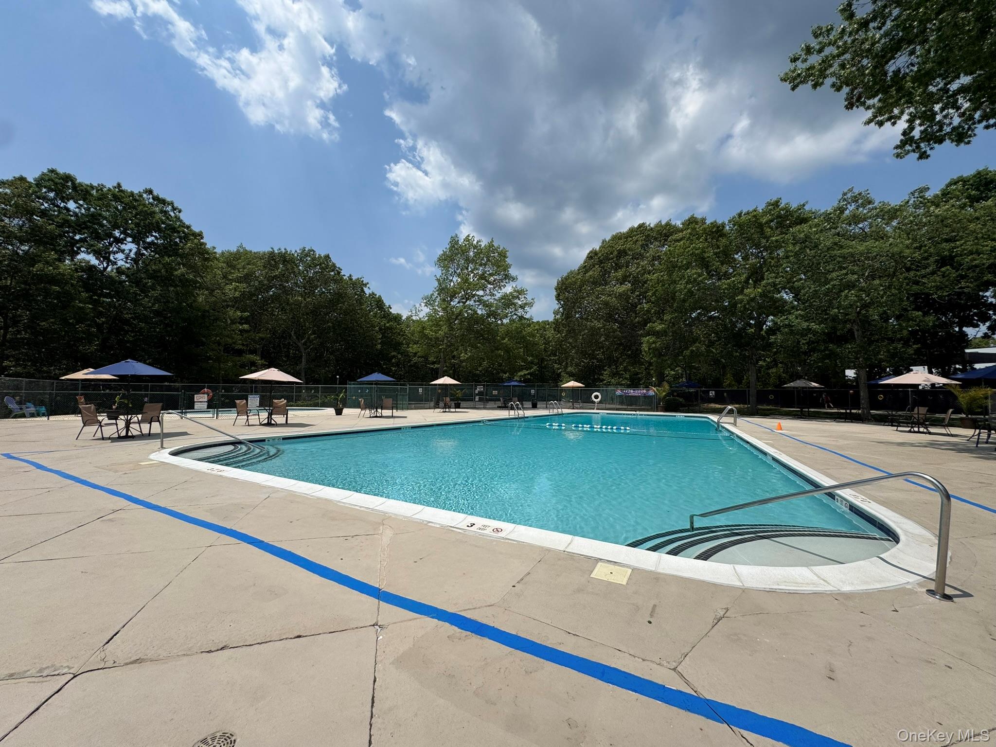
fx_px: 403
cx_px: 498
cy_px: 374
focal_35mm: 14
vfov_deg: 85.7
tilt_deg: +2.0
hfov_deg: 102.1
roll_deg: -0.1
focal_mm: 2.22
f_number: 2.2
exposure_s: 1/3247
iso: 50
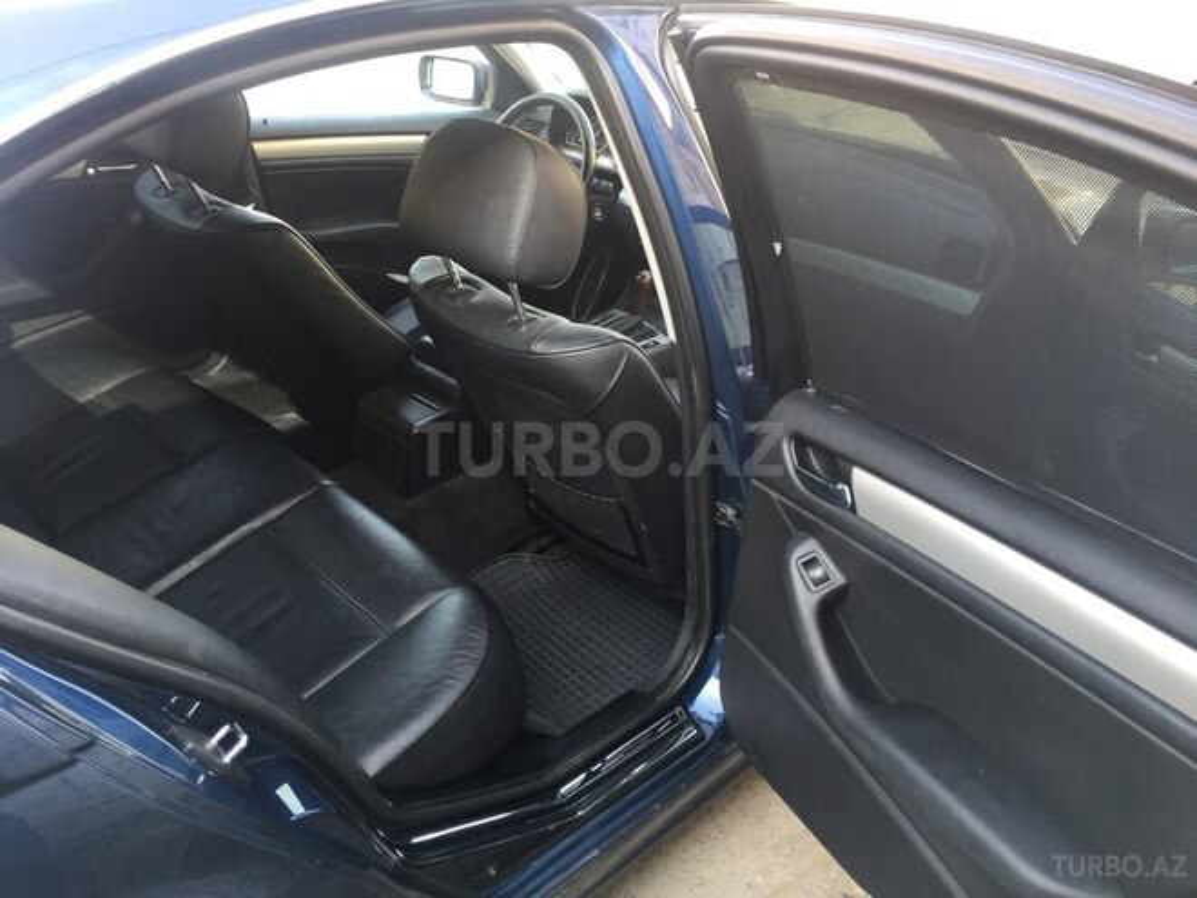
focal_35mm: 29
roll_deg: -4.7
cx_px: 598
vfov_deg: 48.2
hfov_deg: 61.7
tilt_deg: -27.8
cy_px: 449
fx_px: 1003
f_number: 2.2
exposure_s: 1/50
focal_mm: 4.15
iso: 25
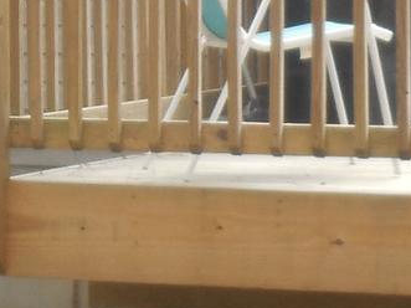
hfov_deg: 6.9
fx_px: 3383
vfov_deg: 5.2
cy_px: -62
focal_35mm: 285
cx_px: -1
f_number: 3.8
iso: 125
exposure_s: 1/100
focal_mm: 8.2
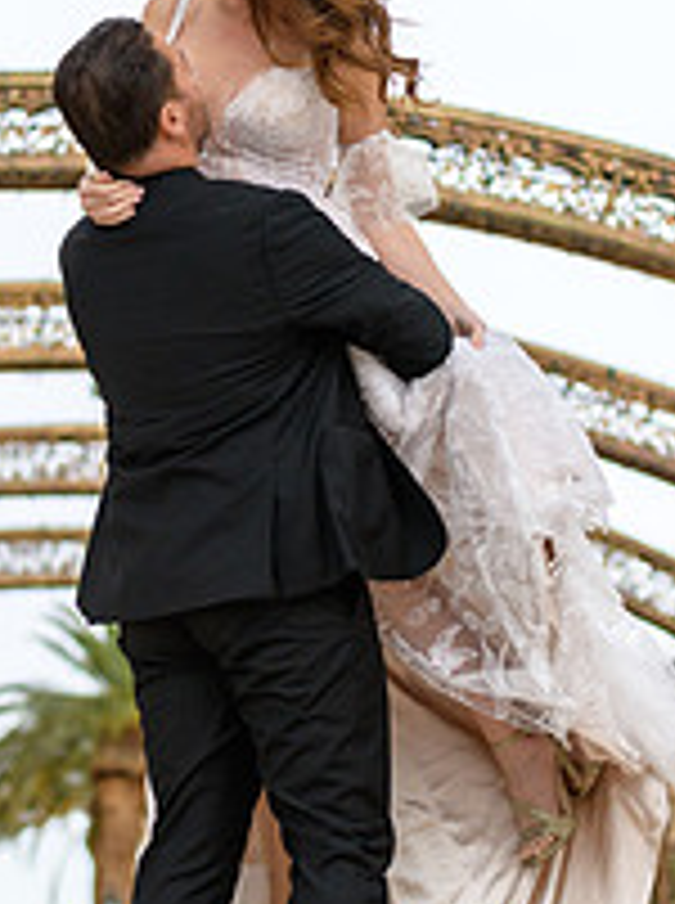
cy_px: 472
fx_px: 3939
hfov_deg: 9.8
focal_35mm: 151
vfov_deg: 13.1
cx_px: 234
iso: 400
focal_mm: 70
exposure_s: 1/3200
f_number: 2.8
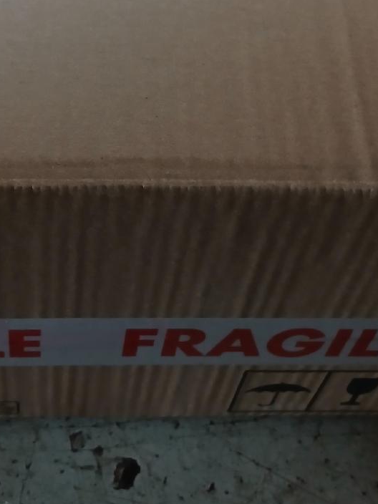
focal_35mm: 69
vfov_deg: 28.0
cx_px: 87
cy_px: 183
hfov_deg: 21.1
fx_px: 1005
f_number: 1.8
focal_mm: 3.98
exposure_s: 1/33.3
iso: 250
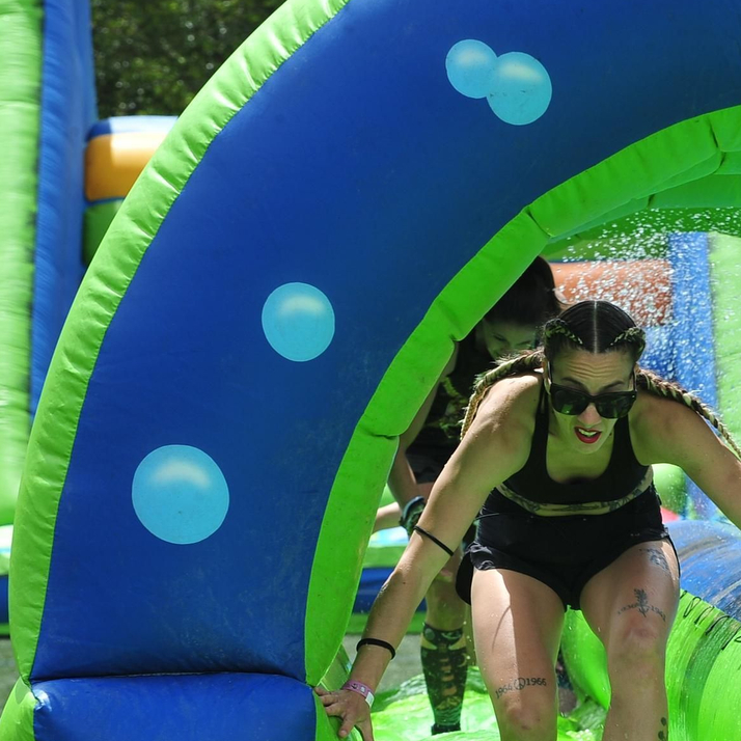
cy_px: 506
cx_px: 604
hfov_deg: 5.9
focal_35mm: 295
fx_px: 7144
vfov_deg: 5.9
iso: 400
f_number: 11
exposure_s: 1/400
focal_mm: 155
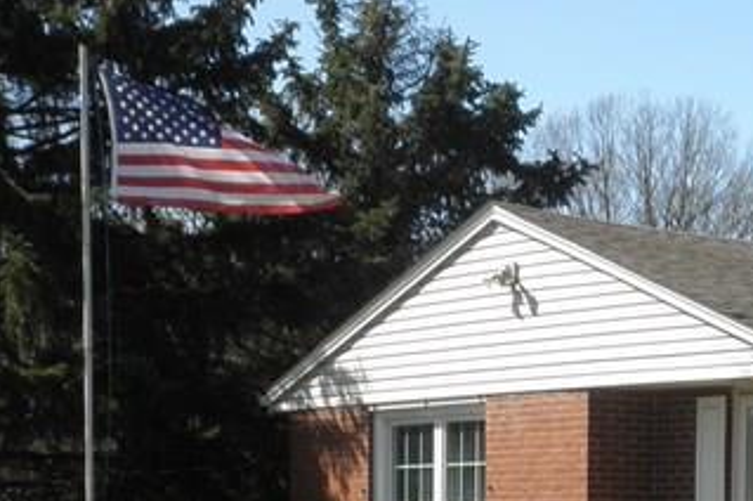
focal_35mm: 117
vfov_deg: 11.3
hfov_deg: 16.5
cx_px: 977
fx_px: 2445
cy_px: 678
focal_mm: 6.1
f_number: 3.2
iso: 64
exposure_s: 1/500
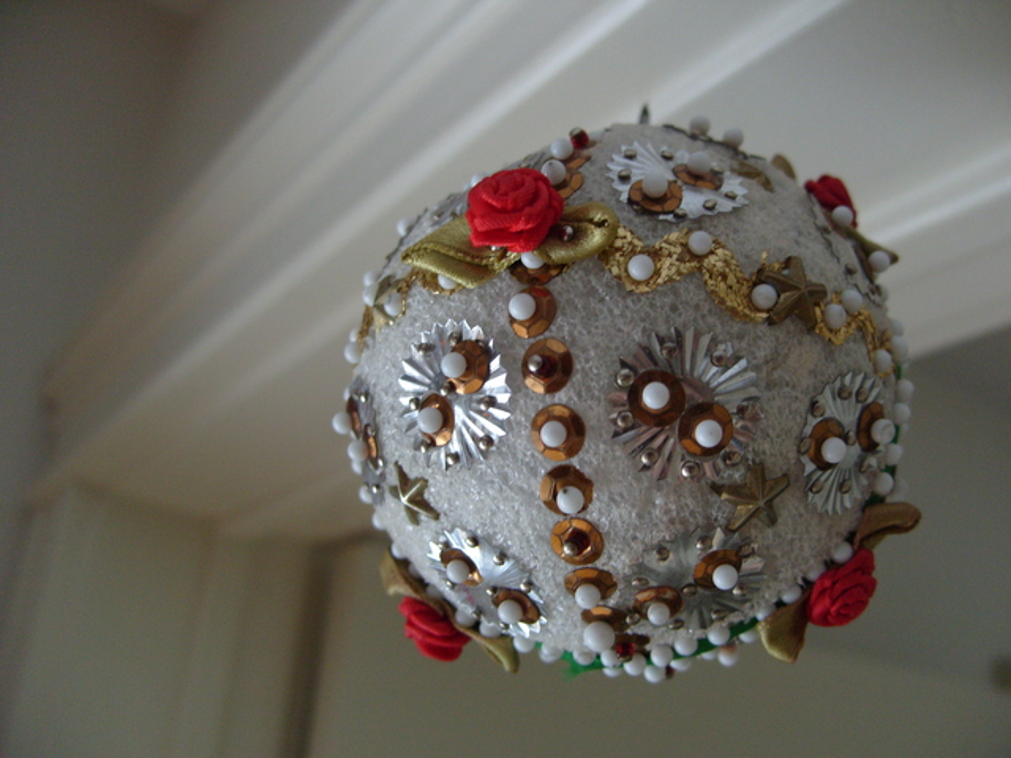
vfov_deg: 40.7
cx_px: 506
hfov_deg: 52.6
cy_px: 379
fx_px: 1022
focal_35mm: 35
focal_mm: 7.8
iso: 200
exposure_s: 1/45
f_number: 2.8
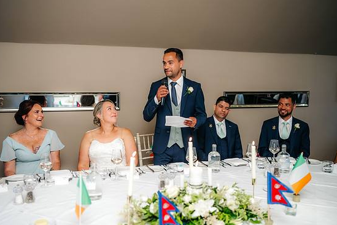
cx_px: 161
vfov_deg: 35.9
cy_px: 108
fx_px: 346
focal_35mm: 37
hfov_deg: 51.9
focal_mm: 35
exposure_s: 1/200
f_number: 2
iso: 800
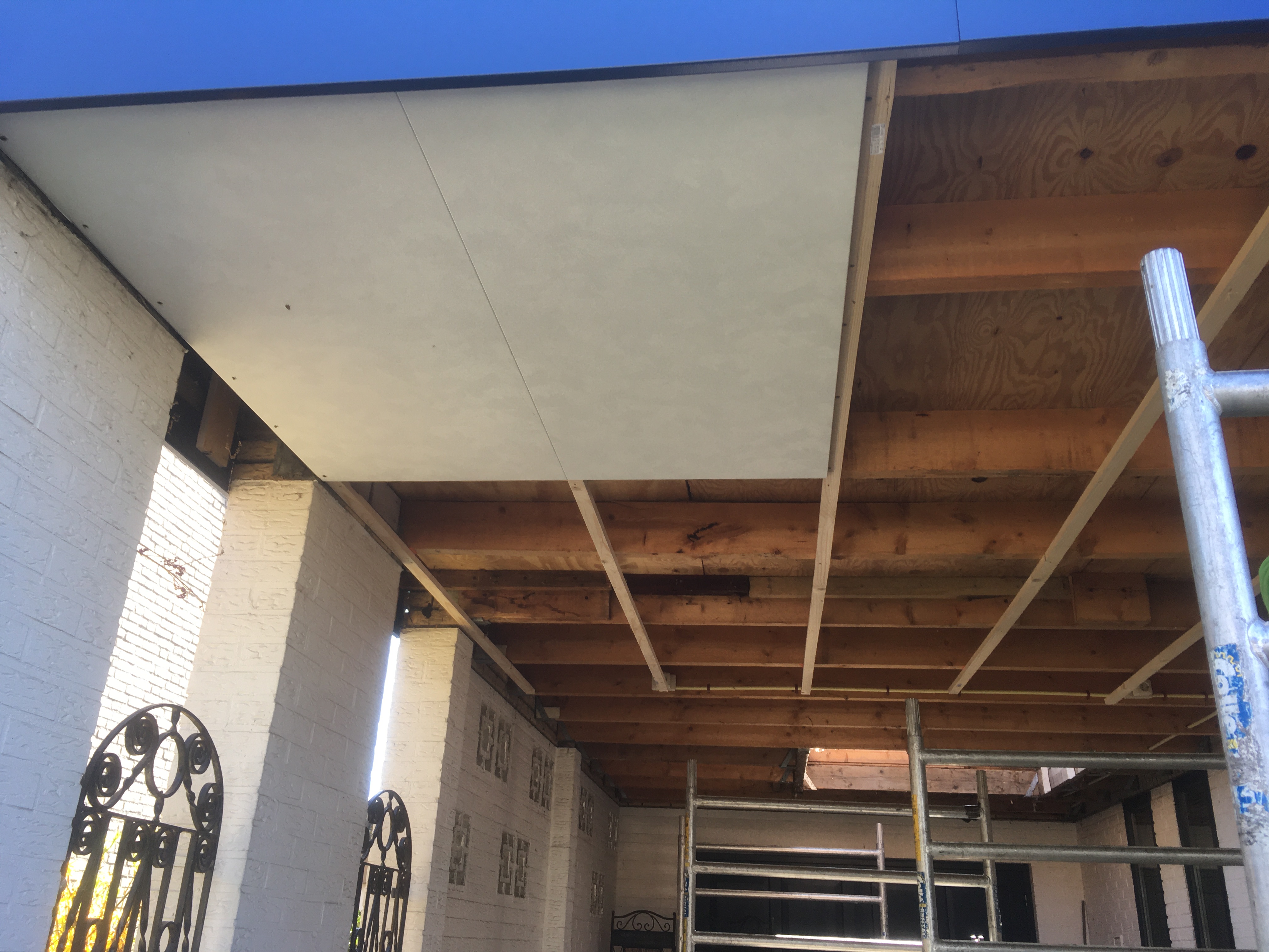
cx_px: 634
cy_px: 476
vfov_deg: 48.2
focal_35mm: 29
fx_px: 1063
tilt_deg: +23.1
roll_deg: -2.2
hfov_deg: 61.7
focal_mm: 4.15
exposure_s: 1/100
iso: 25
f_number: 2.2
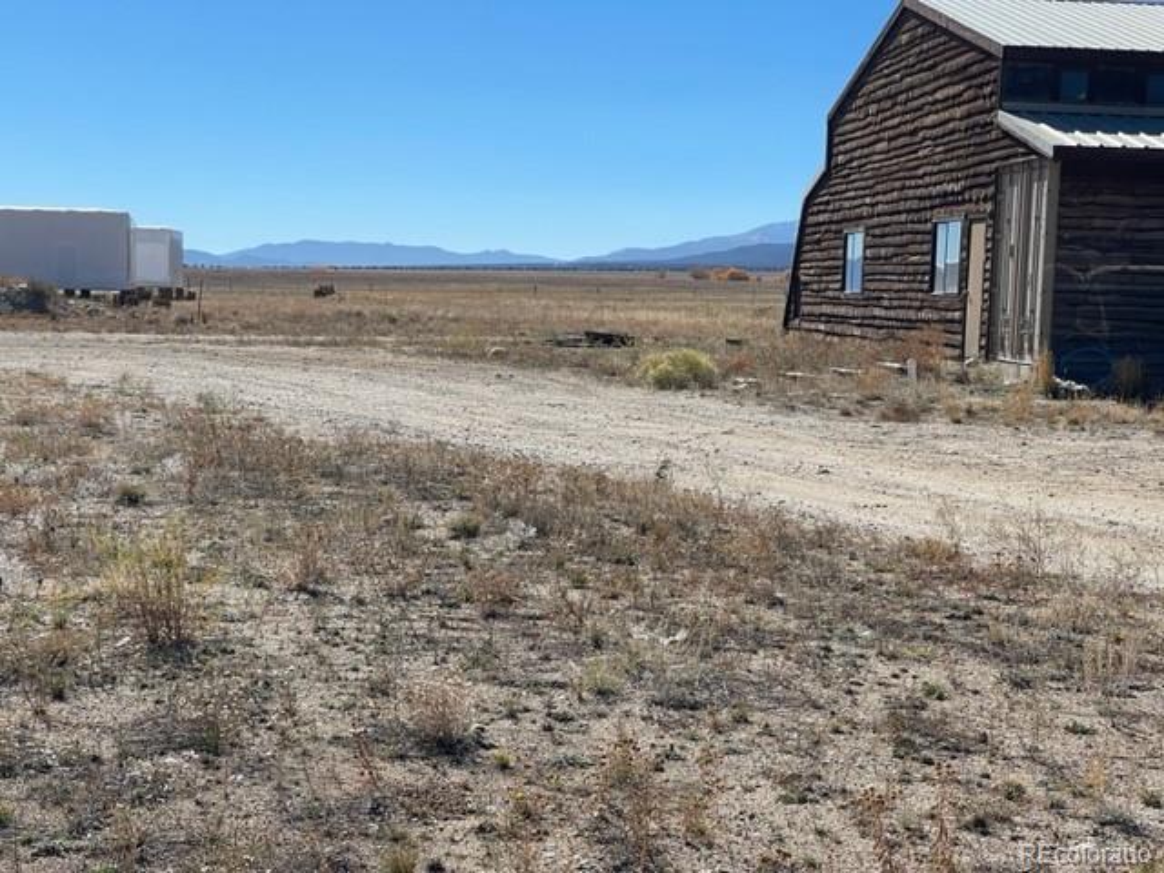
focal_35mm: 64
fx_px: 2152
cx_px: 582
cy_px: 436
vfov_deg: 22.9
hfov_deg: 30.3
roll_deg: -2.4
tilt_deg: -3.5
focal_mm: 7.5
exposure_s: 1/1815
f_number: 2.2
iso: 20
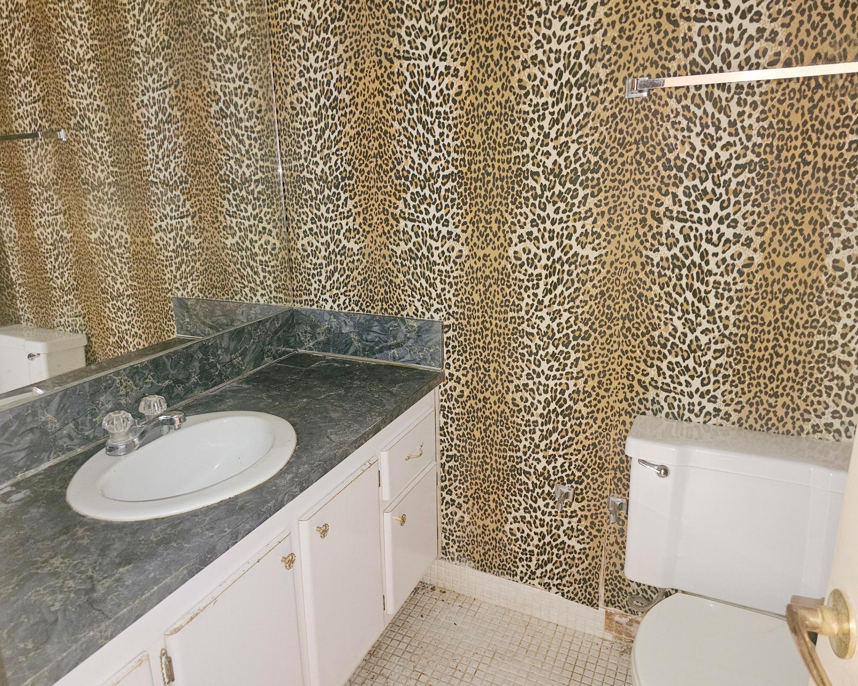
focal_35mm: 24
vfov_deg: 58.8
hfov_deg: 70.2
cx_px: 405
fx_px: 609
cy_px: 343
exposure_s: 1/8
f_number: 1.7
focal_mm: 6.3
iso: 800
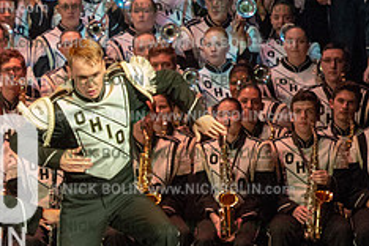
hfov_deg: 3.6
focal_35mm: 570
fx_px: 5842
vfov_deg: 2.4
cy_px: 189
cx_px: -74
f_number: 5.6
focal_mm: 230
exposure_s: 1/200
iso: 8000
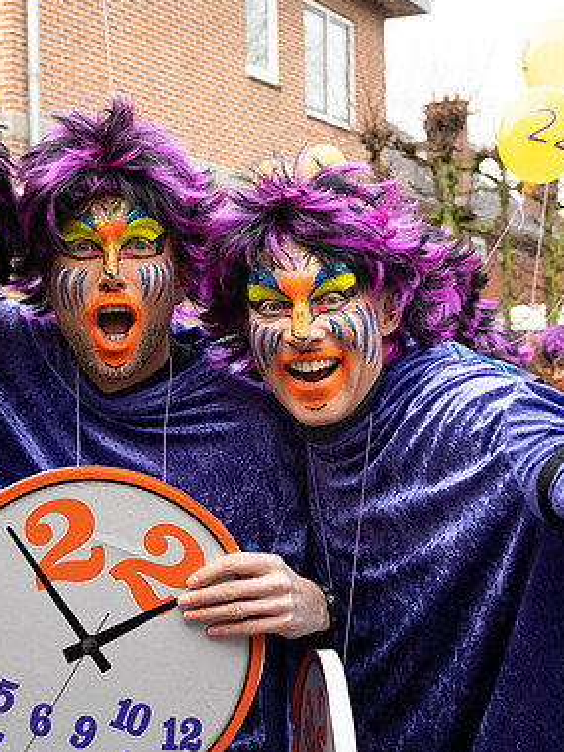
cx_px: 202
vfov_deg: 29.4
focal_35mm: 66
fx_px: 1434
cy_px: 373
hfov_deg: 22.2
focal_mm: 30
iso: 400
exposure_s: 1/800
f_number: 4
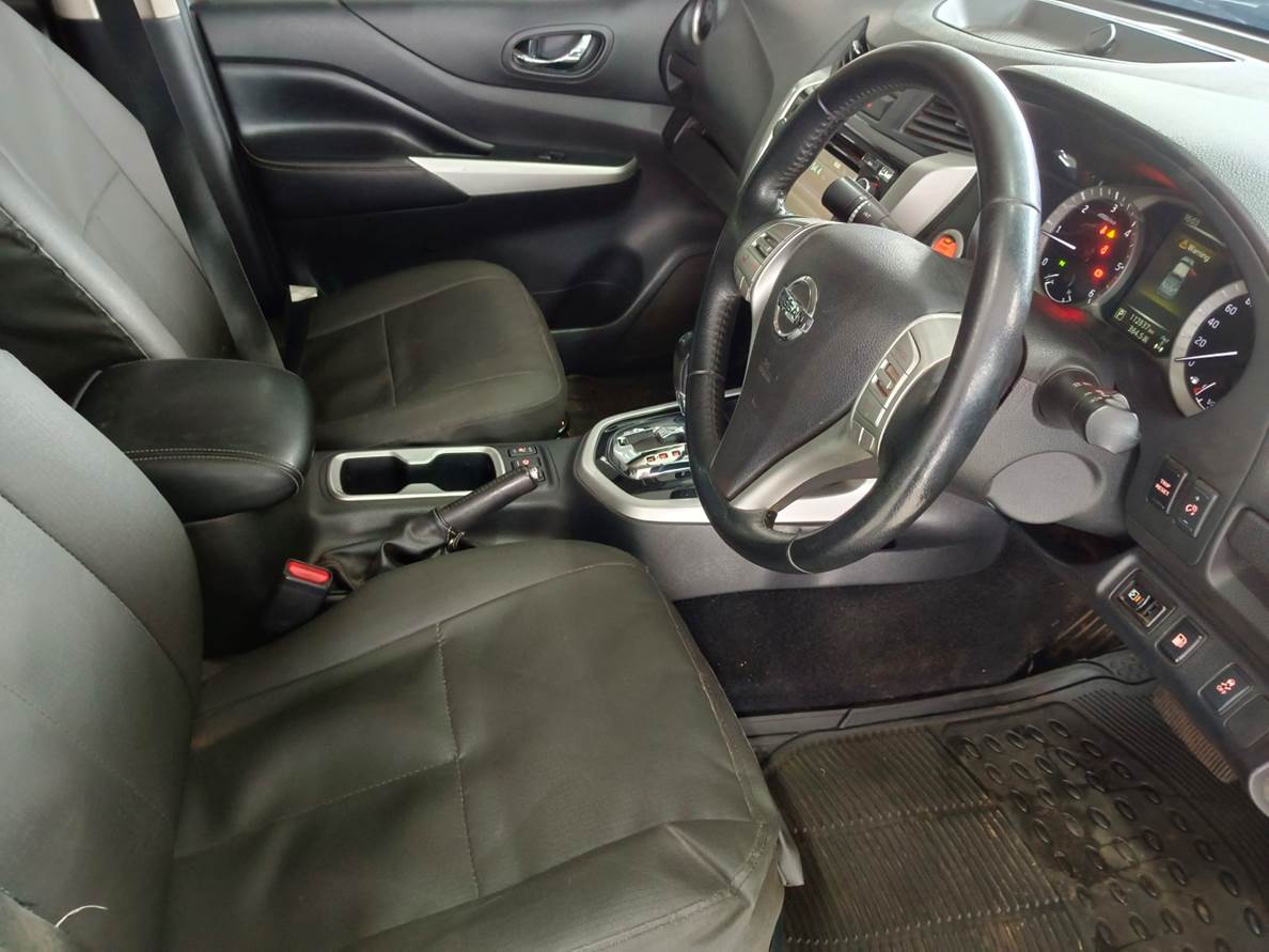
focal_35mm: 25
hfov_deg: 69.4
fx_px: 916
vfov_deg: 54.9
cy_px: 476
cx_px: 634
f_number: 1.79
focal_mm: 4.84
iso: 3463
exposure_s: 1/16.7
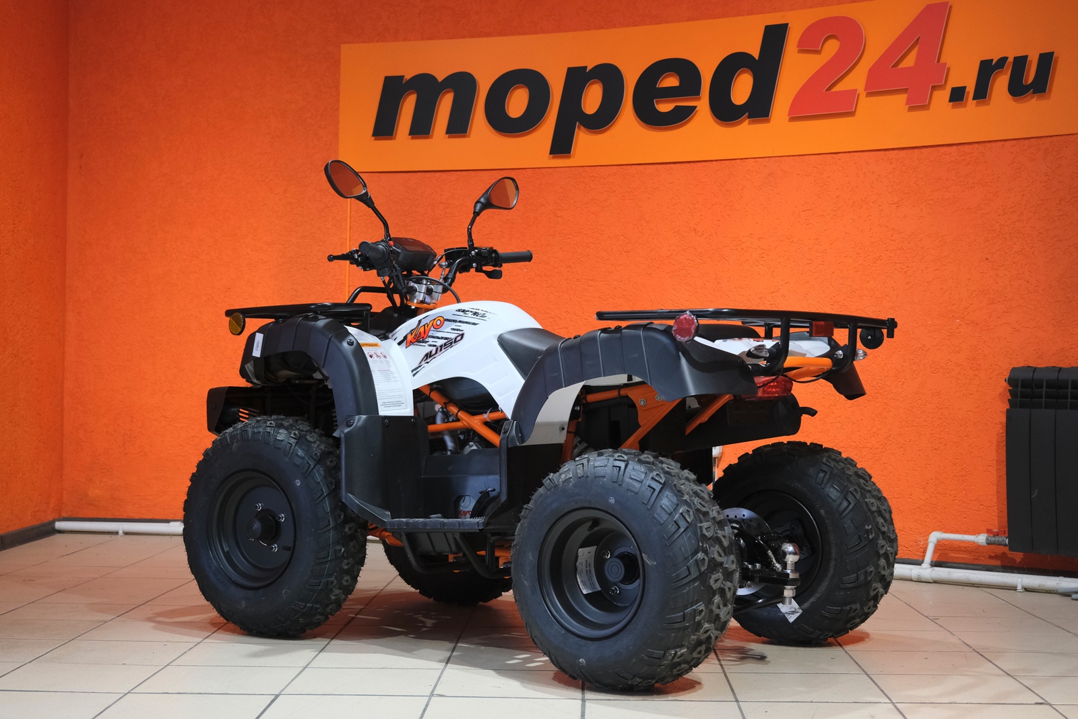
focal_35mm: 51
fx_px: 1527
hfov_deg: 38.9
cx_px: 539
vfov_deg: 26.5
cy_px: 360
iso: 1600
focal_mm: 34.2
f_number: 4
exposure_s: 1/100
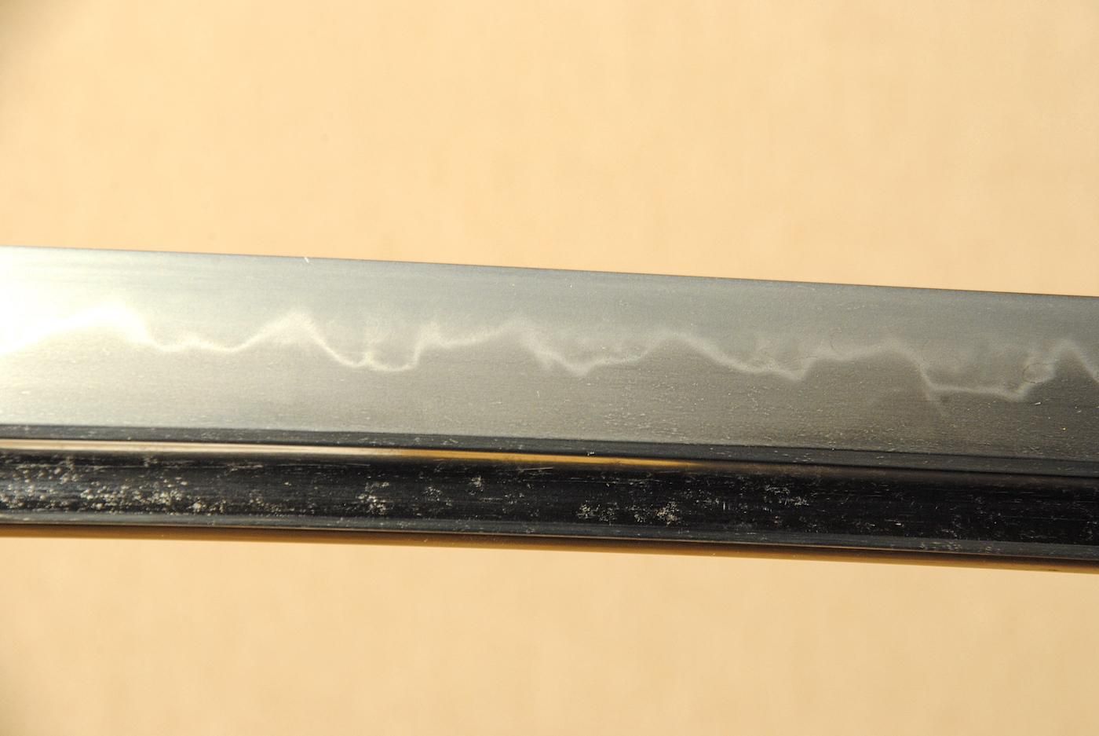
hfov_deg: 10.1
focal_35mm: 202
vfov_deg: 6.8
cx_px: 550
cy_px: 368
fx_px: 6189
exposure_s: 1/2
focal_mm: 135
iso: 400
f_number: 11
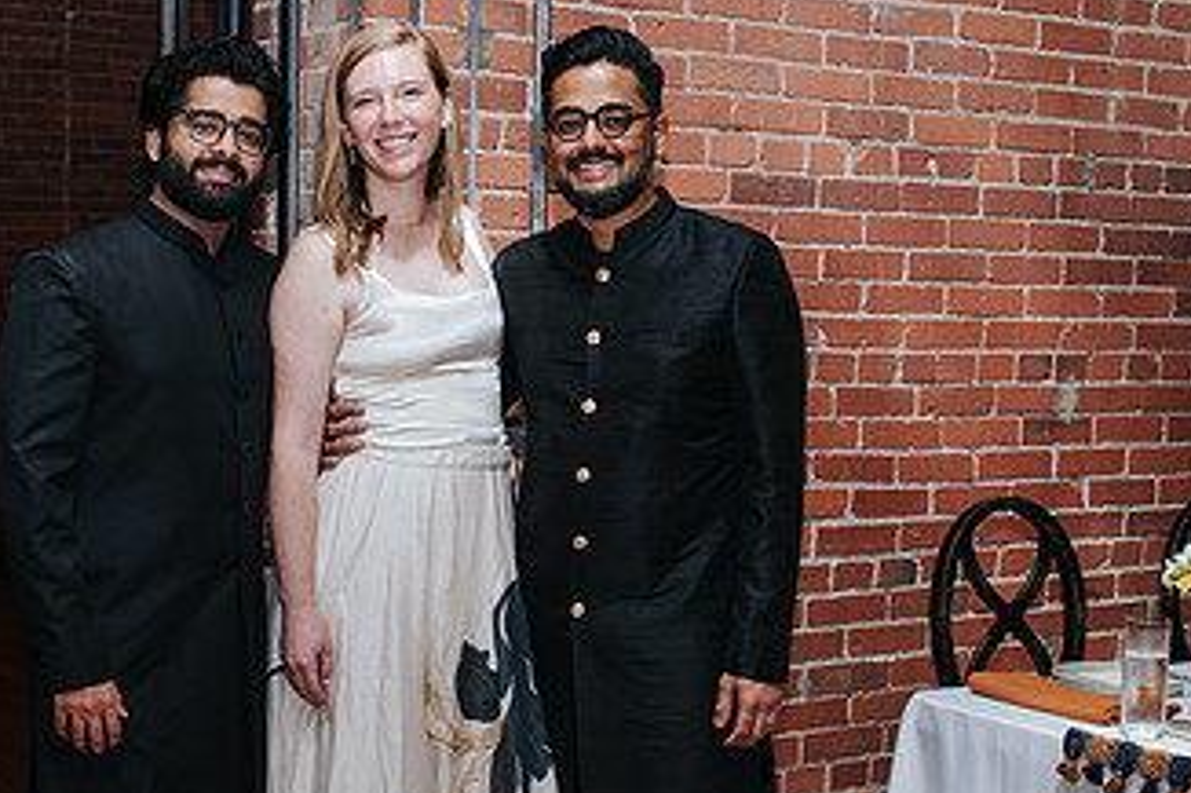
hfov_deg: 30.2
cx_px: 345
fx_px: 2182
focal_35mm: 66
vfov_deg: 20.5
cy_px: 523
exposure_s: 1/200
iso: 800
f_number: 4
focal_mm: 35
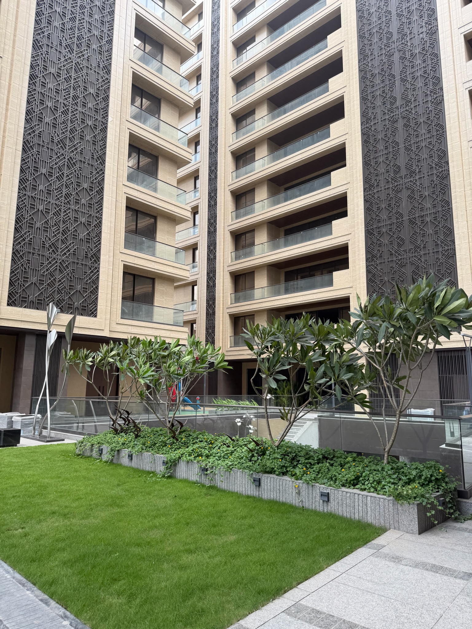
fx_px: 436
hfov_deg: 56.8
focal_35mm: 24
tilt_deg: +9.7
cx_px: 236
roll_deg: -0.3
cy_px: 314
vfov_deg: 71.6
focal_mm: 6.76
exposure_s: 1/765
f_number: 1.78
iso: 80
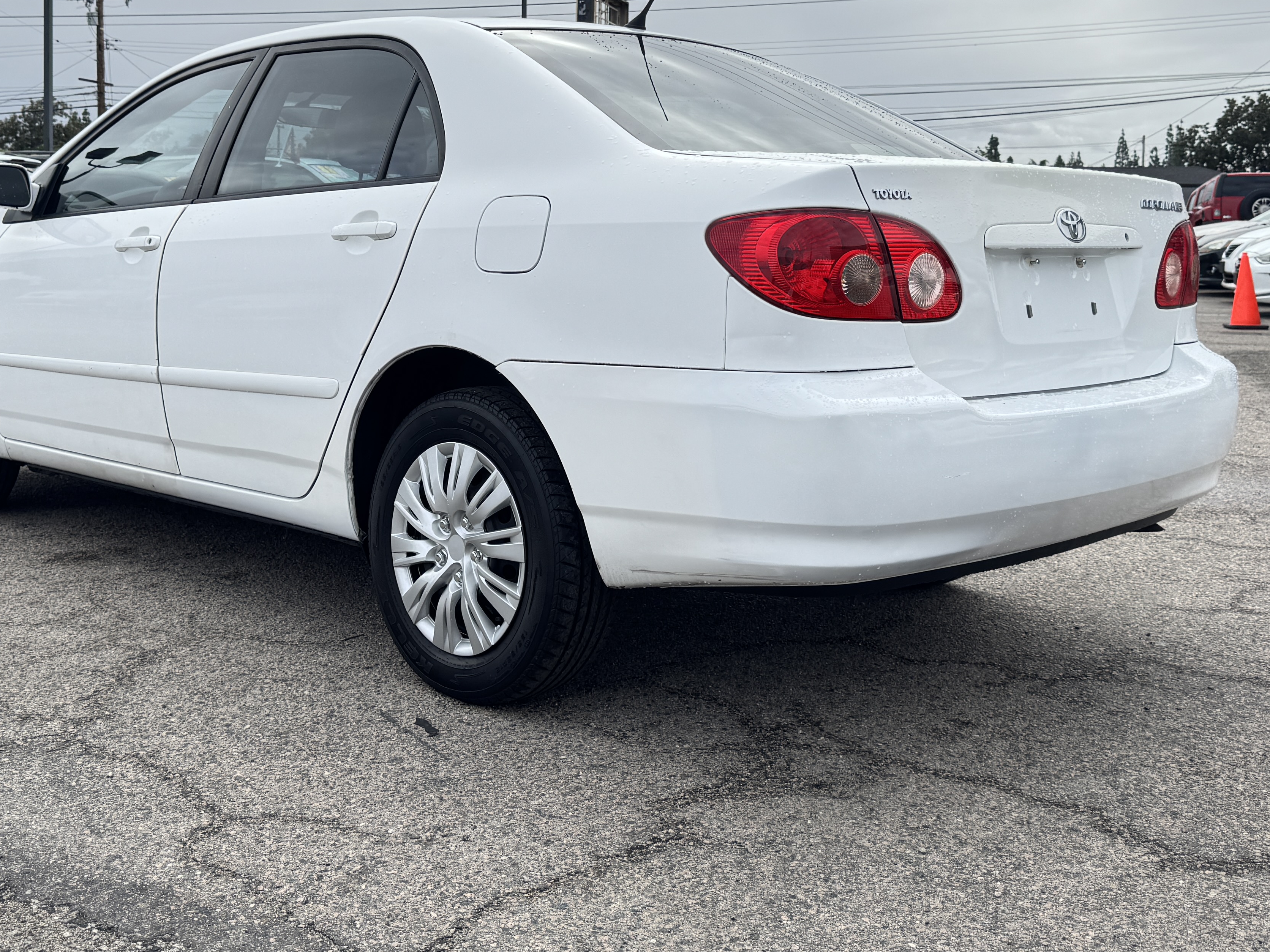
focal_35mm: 41
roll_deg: -0.8
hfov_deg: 45.8
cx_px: 611
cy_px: 273
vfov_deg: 34.6
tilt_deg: -2.0
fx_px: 1504
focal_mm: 6.76
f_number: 1.78
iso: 80
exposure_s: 1/2604
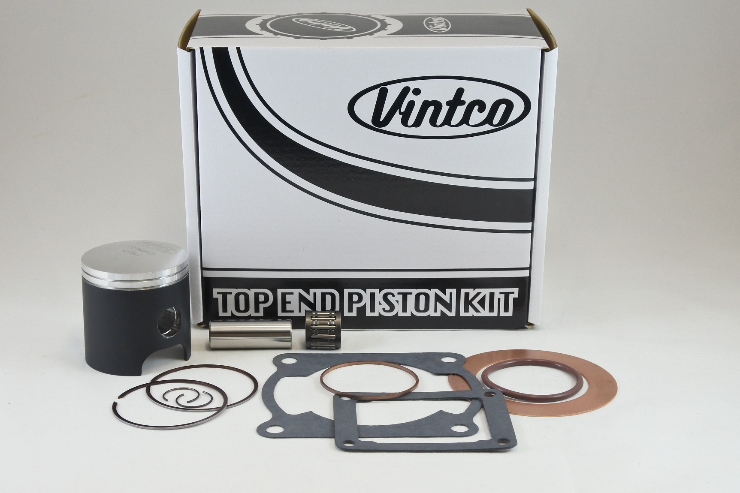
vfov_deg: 24.6
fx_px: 1130
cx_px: 370
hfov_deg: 36.2
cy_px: 246
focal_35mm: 55
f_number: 4.8
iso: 500
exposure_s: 1/125
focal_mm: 20.6
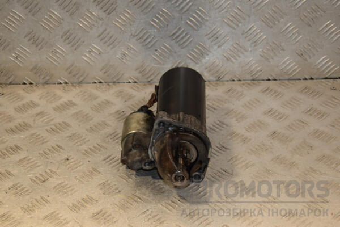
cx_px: 170
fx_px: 680
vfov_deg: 18.9
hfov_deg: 28.1
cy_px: 114
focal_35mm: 72
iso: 800
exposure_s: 1/200
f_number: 6.3
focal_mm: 48
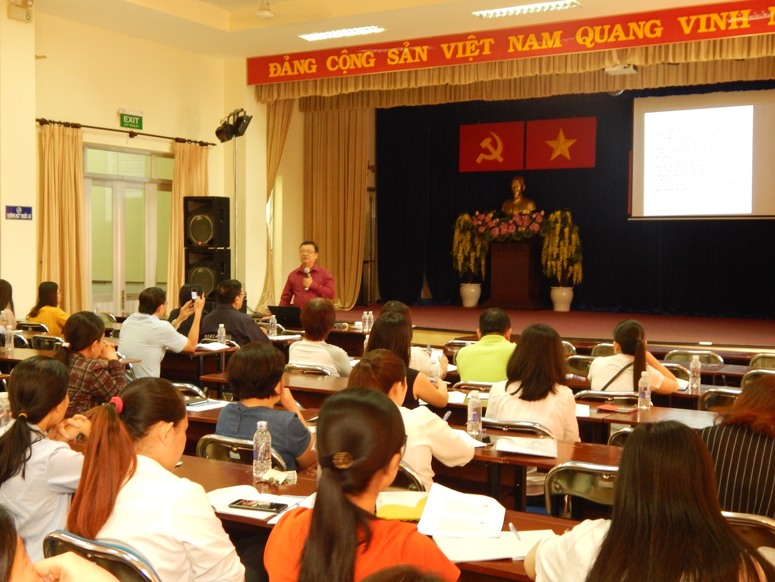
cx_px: 388
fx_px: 963
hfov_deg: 43.9
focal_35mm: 43
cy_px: 291
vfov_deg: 33.6
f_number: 3.6
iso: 450
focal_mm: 7.7
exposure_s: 1/8
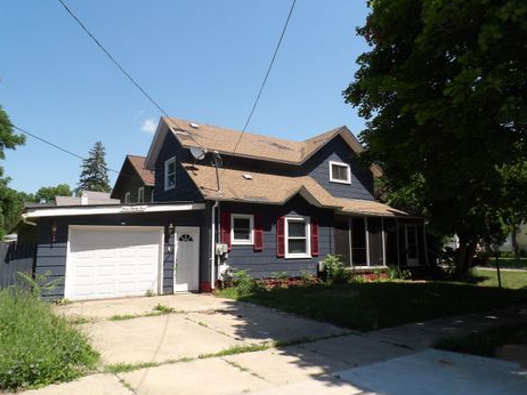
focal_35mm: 26
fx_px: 396
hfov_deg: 67.3
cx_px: 281
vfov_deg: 53.0
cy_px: 192
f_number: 3.2
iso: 100
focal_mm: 4.3
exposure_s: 1/937
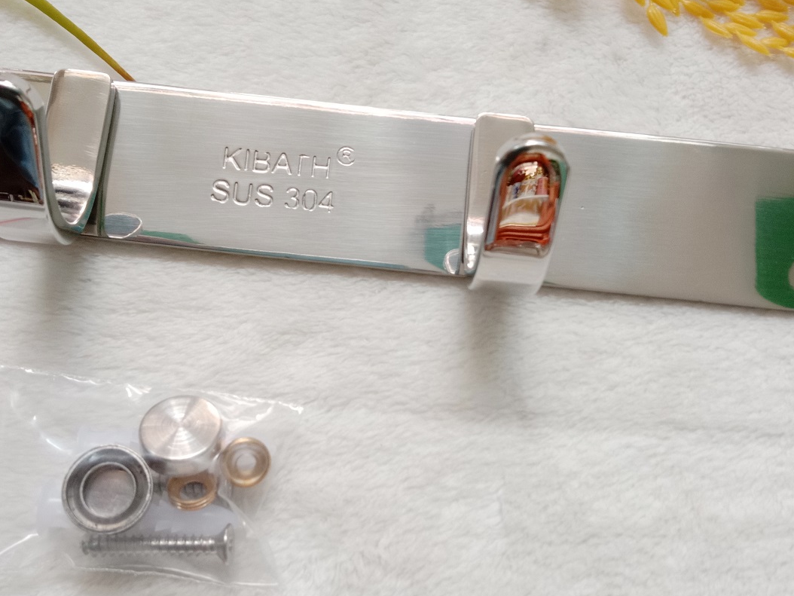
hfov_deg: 50.0
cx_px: 354
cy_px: 276
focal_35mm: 37
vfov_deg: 38.7
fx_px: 849
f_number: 2.2
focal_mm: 3.65
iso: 344
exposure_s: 1/33.3
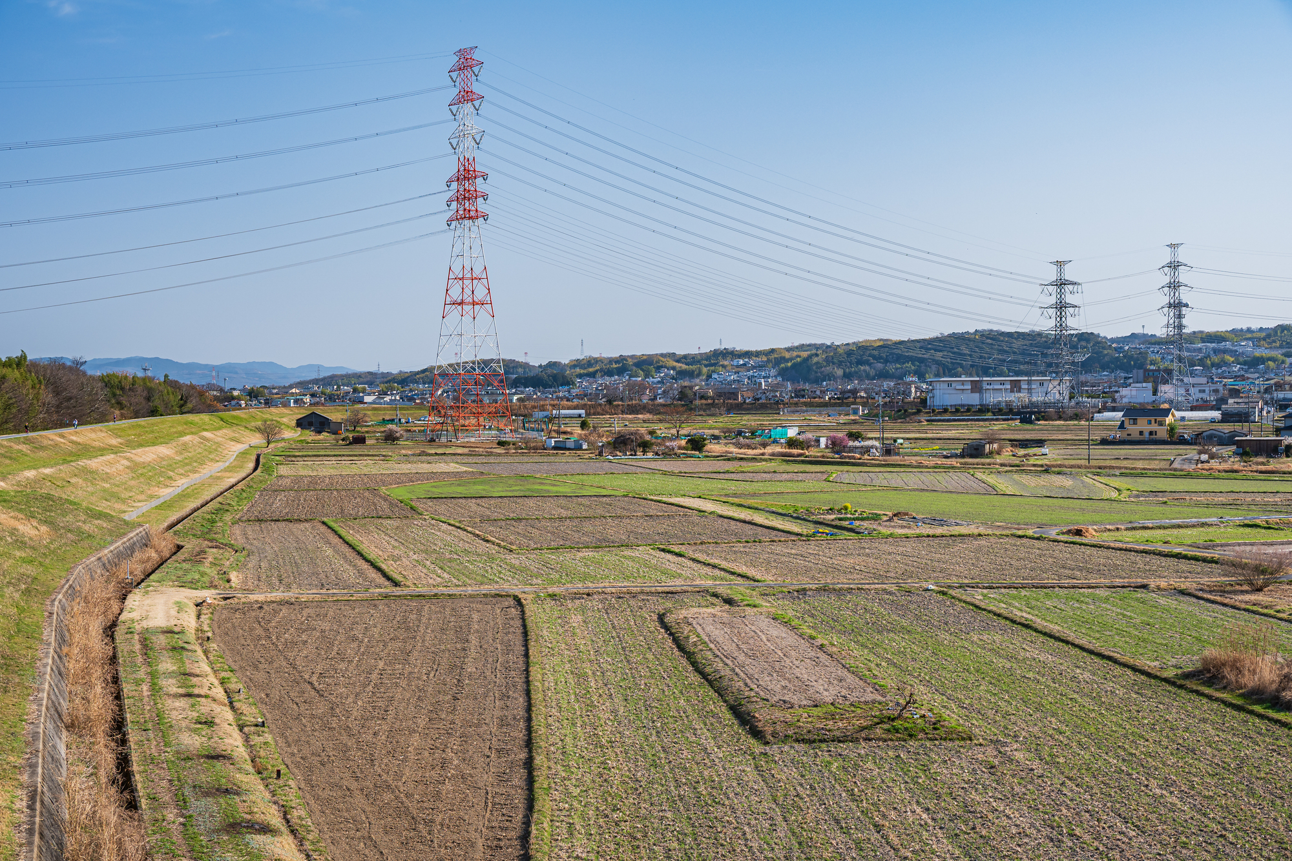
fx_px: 1758
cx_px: 646
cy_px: 430
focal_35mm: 49
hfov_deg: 40.3
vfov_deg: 27.5
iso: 200
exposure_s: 1/160
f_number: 8
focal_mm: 49
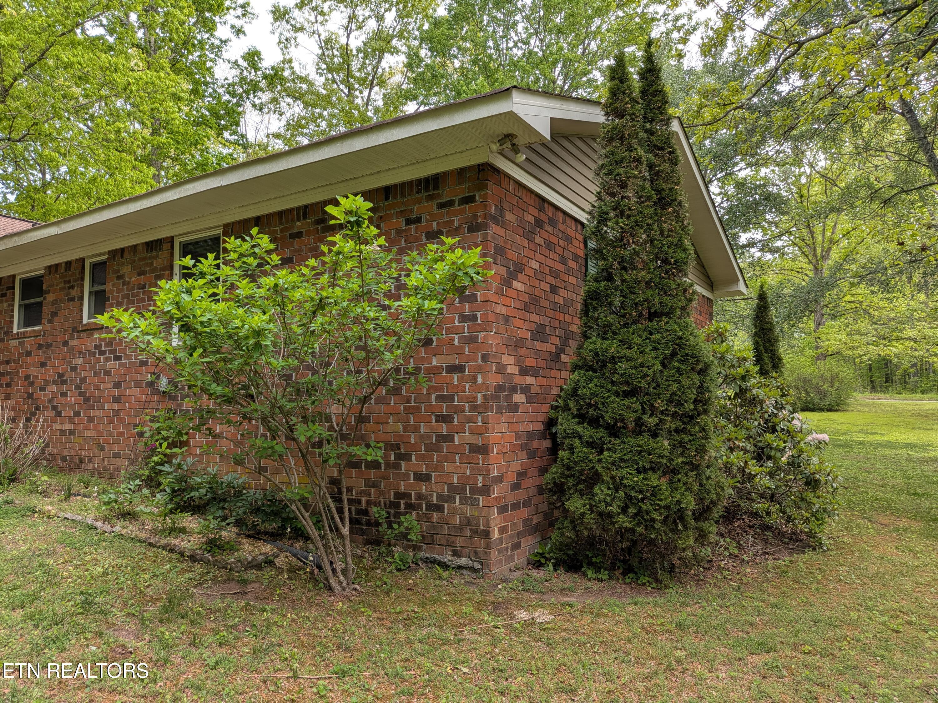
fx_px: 650
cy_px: 352
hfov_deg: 71.6
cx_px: 469
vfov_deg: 56.8
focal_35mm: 24
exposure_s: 1/352
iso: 31
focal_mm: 4.53
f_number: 1.7
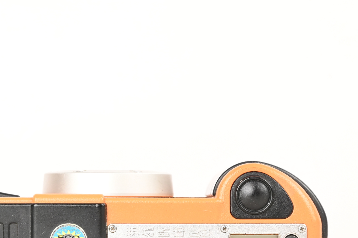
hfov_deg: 10.5
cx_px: 136
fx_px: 1948
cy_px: 192
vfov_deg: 7.0
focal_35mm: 196
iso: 3200
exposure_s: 1/100
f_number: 14
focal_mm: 120
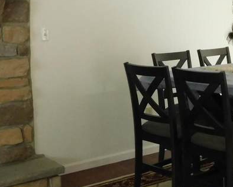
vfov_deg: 20.8
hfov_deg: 26.0
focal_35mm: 73
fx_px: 503
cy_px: 53
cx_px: 147
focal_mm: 4
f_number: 3
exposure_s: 1/8
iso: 560
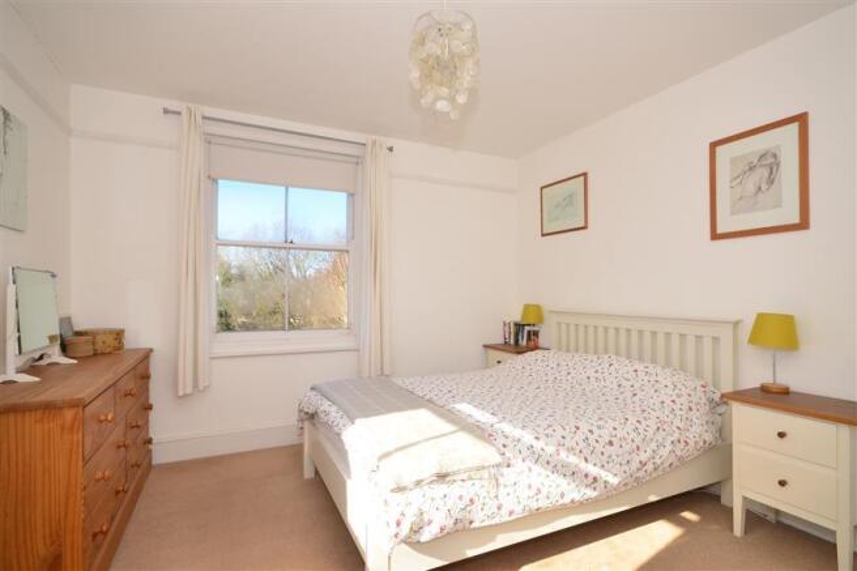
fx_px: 428
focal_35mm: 18
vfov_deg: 67.4
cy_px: 286
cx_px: 428
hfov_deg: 90.0
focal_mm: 12
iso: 400
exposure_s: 1/200
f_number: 9
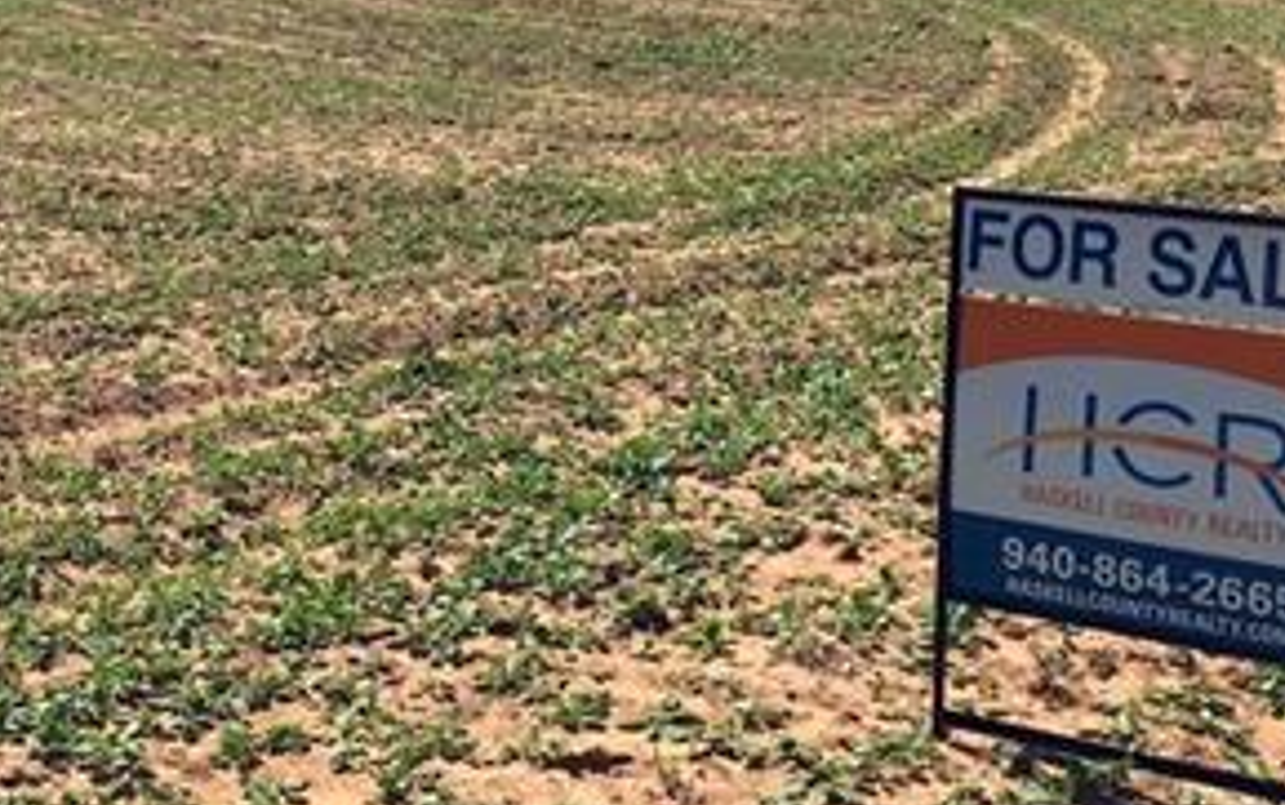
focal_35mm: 68
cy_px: 149
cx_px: 280
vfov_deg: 19.0
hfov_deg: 29.6
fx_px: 2383
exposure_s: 1/2959
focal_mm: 4.15
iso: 25
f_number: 2.2
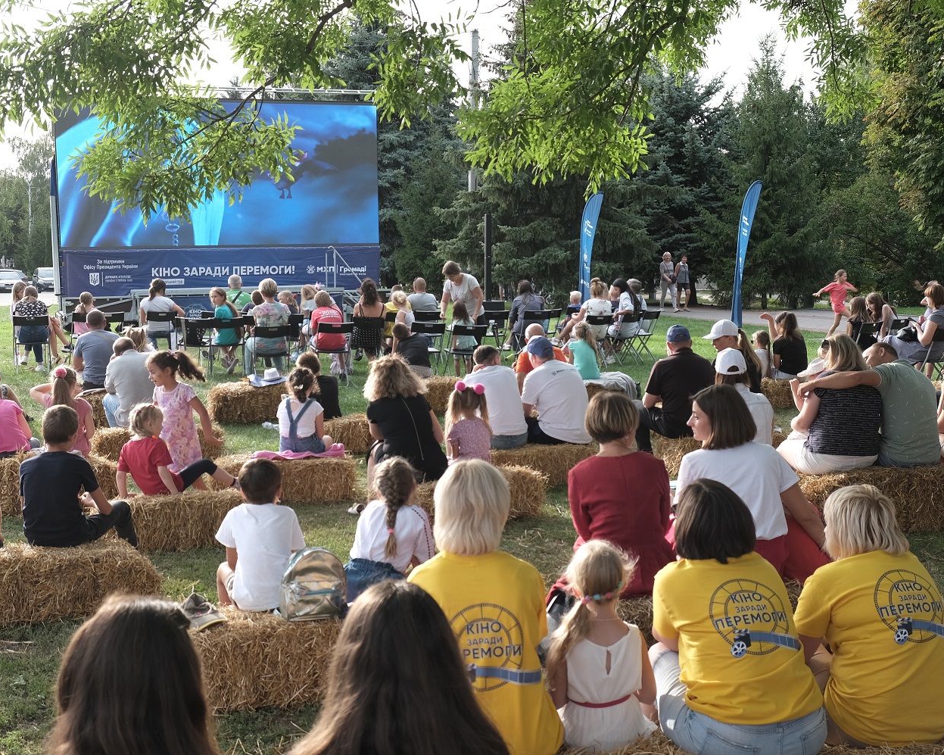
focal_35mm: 35
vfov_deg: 42.2
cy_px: 378
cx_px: 436
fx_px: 978
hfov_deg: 51.5
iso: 160
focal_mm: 20.5
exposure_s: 1/110
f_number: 5
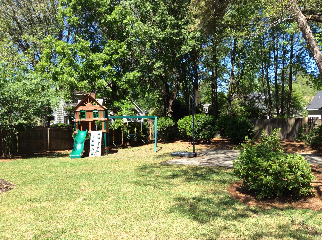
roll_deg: +2.2
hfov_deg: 56.9
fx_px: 297
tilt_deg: -0.8
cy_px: 120
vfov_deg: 44.1
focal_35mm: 32
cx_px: 161
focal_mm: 3.3
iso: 32
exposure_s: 1/539
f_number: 2.4
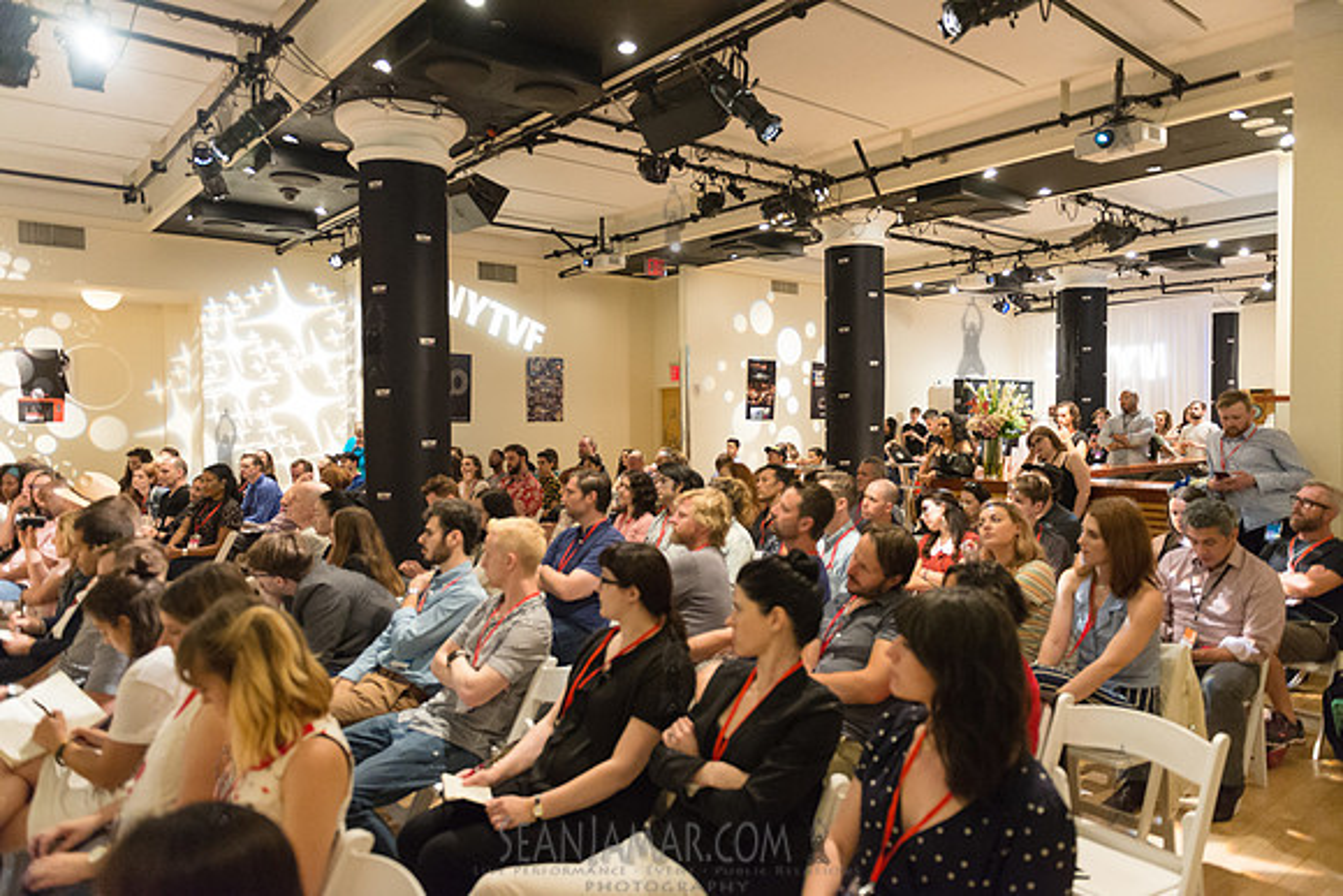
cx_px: 672
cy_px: 448
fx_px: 896
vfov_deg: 53.2
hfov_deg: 73.7
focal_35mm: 24
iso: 4000
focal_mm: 24
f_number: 2.8
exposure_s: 1/200
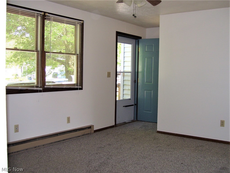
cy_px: 86
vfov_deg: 39.6
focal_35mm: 36
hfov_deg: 51.4
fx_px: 239
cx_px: 115
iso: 80
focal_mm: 6
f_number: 2.7
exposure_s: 1/60
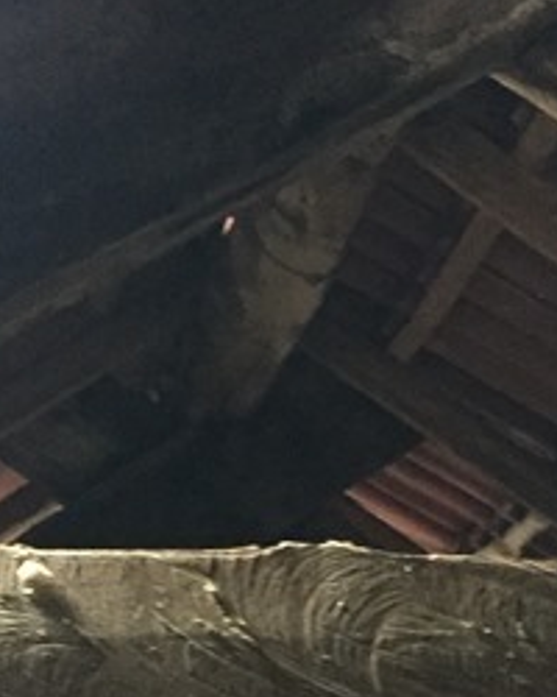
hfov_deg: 13.3
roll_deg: -0.4
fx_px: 2390
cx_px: 348
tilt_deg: +1.8
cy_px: 903
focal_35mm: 116
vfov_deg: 15.8
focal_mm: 4.15
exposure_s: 1/17
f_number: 2.2
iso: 320
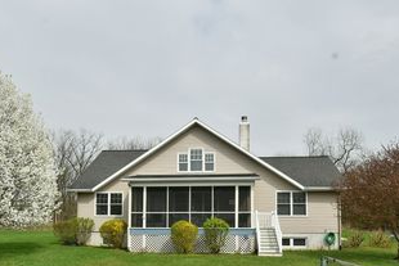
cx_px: 190
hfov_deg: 63.6
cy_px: 204
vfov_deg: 43.4
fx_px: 322
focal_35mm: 29
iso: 200
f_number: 10
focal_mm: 12
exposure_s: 1/320
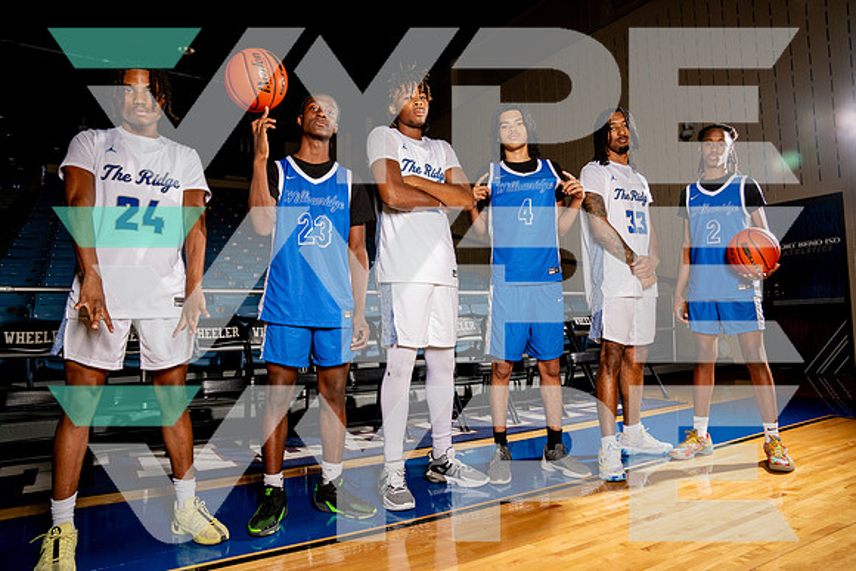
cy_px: 286
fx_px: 571
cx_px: 428
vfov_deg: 53.2
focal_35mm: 24
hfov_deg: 73.7
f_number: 7.1
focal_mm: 24
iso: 160
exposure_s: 1/125
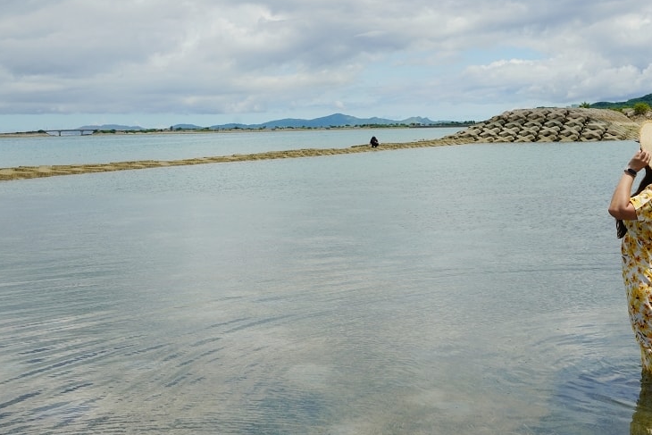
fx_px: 833
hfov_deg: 42.5
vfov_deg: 29.1
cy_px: 151
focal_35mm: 46
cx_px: 389
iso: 100
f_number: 10
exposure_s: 1/160
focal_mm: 28
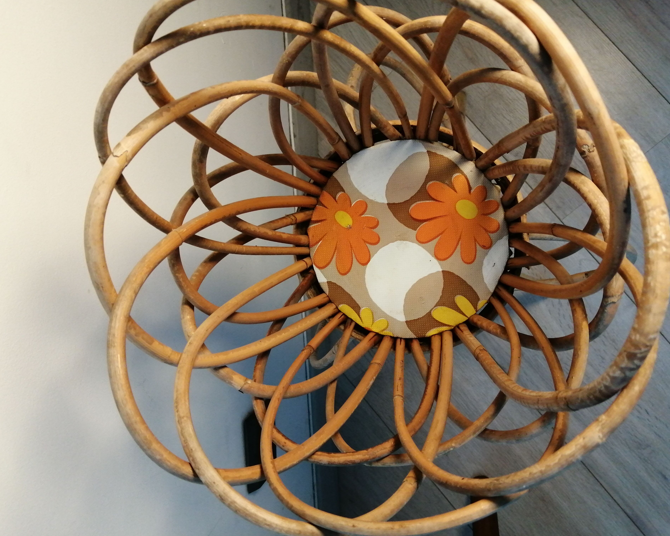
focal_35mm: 28
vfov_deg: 51.5
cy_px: 264
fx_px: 555
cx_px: 334
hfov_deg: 62.2
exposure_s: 1/33.3
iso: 200
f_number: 1.8
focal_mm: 3.46
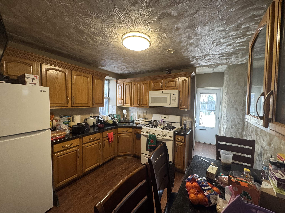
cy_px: 106
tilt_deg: -1.3
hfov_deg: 102.1
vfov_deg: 85.7
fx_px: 115
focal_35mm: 14
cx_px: 142
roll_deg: -1.0
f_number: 2.2
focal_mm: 2.22
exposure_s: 1/60
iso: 250
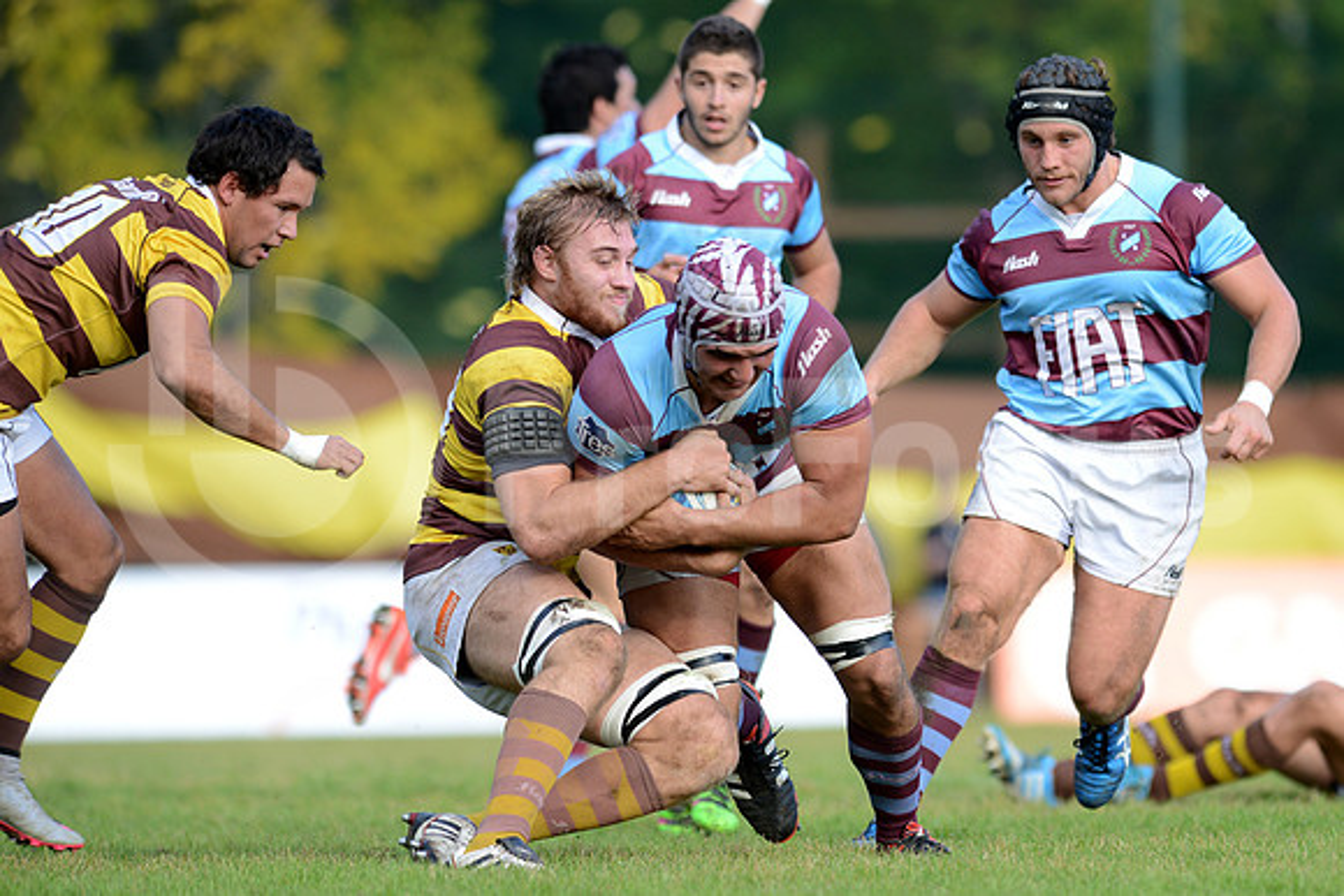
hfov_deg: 4.9
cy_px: 448
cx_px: 672
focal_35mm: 420
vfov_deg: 3.3
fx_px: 15683
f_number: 4
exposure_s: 1/800
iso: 560
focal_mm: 420
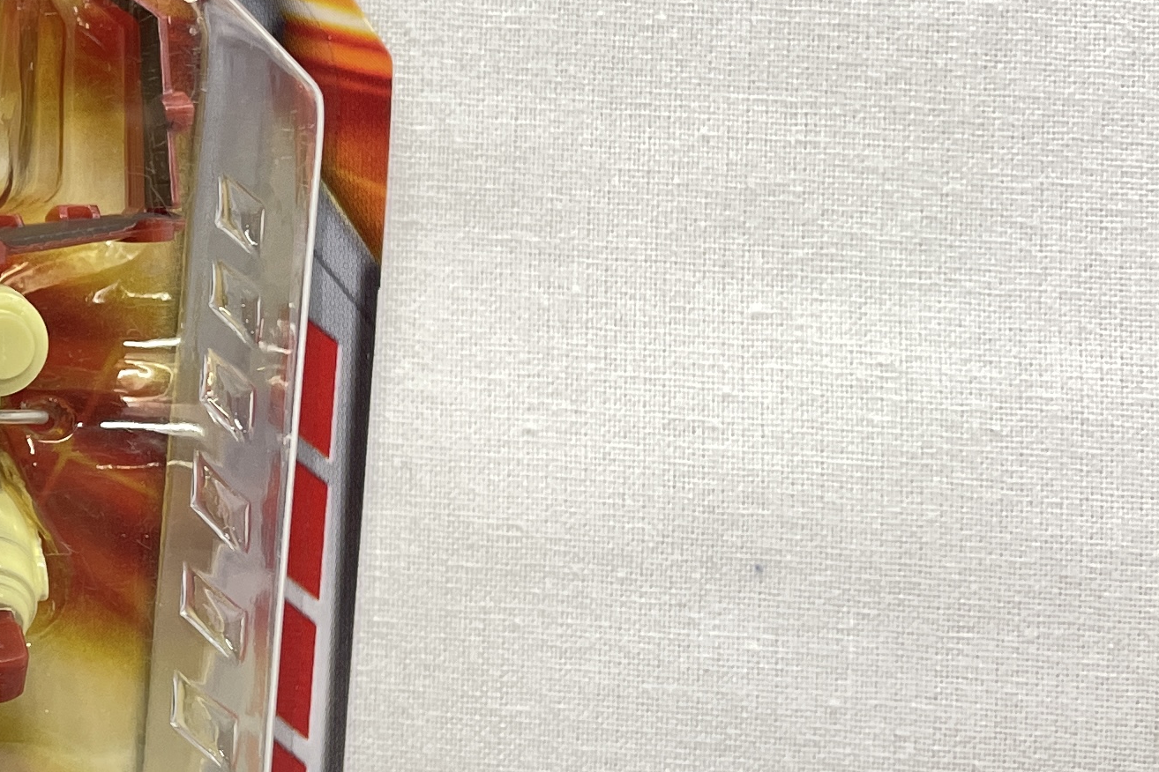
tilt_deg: -2.2
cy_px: 315
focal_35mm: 83
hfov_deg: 21.5
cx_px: -454
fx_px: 2672
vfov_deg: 16.4
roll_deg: -0.7
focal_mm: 4.2
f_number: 1.6
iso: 100
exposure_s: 1/120
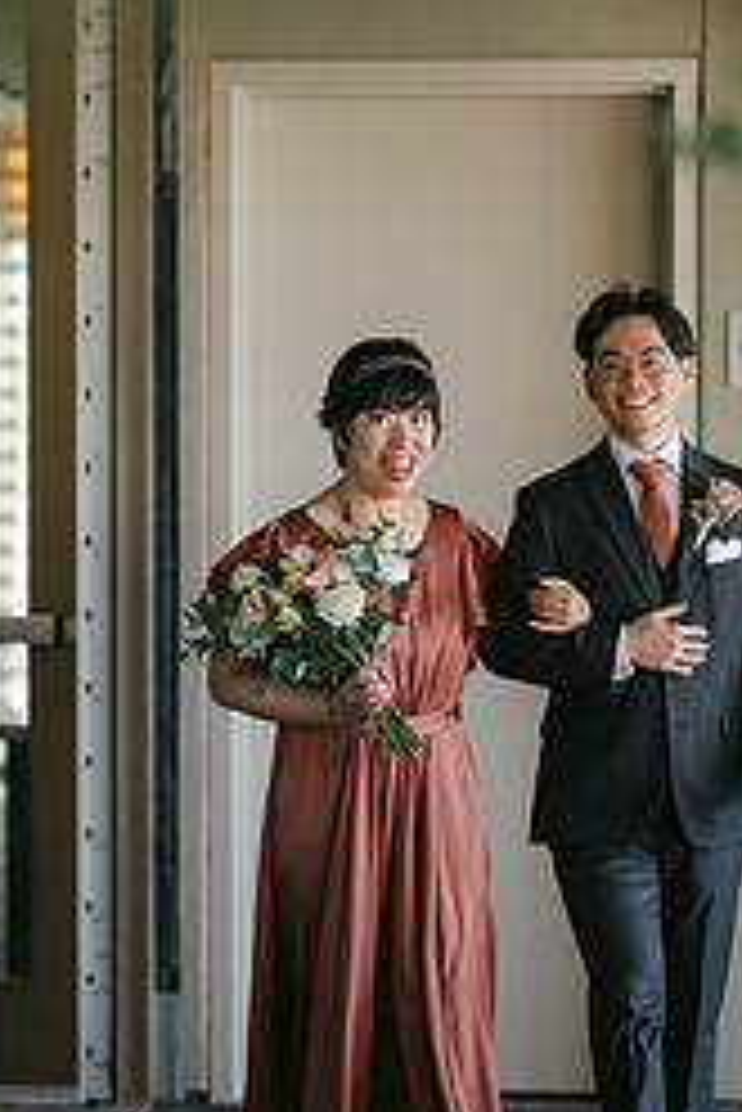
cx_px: 418
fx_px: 4785
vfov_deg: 13.2
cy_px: 711
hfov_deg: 8.9
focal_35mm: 155
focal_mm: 85
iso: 180
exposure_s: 1/250
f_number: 1.8
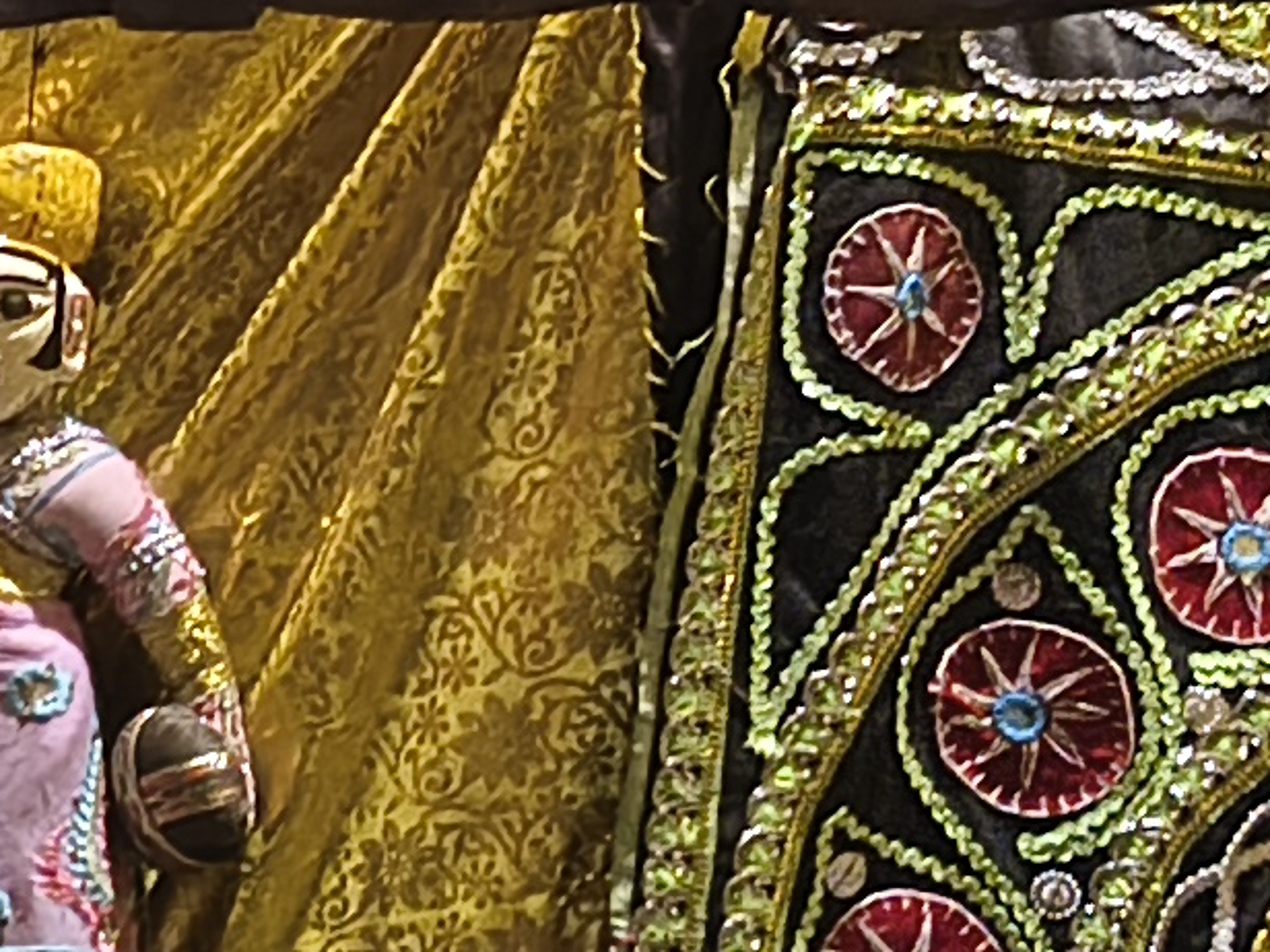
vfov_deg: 9.6
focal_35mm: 153
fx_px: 5613
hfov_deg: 11.1
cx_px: -1625
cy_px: 10
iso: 2214
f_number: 1.8
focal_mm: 5.56
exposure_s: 1/14.3
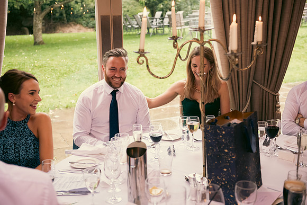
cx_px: 154
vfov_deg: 28.1
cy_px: 102
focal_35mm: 48
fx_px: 409
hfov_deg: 41.1
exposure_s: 1/160
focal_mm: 48
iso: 1000
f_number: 3.5
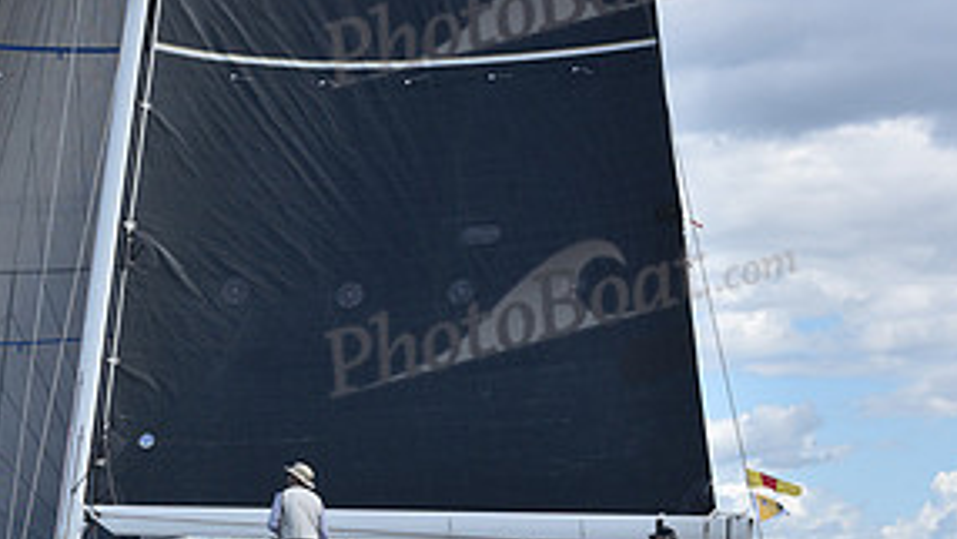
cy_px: 531
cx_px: 154
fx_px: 3782
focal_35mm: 149
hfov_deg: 14.3
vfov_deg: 8.1
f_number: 6.3
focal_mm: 70
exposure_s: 1/1000
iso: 250
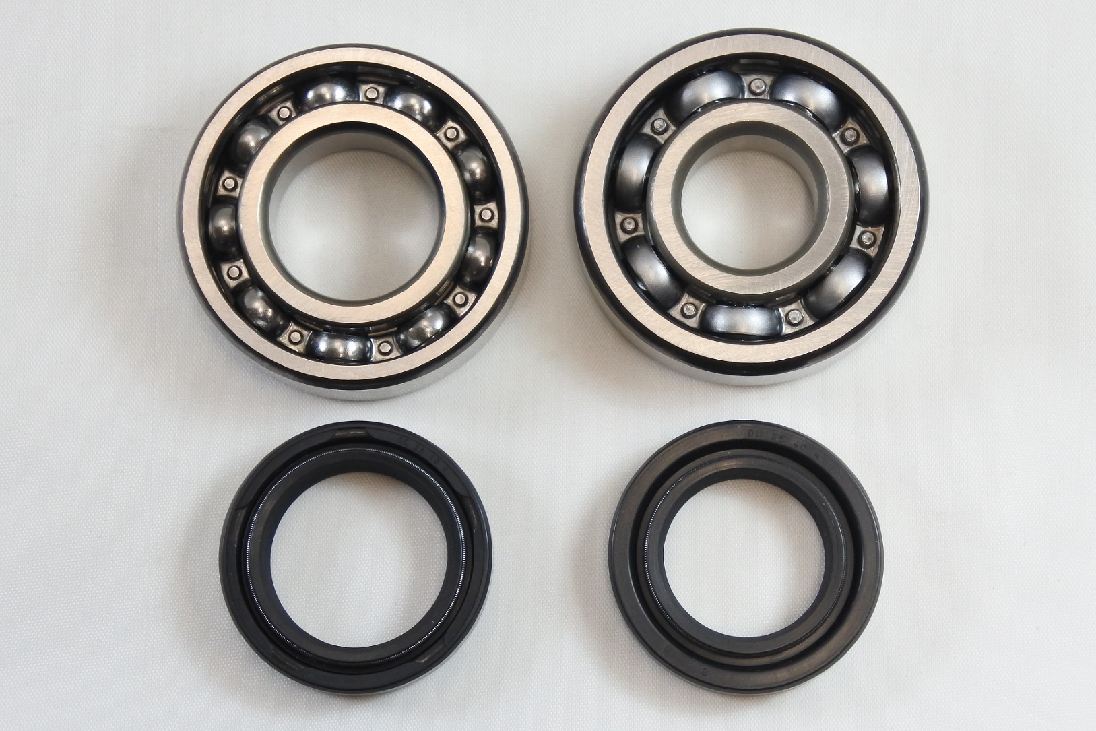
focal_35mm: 81
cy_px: 366
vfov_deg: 16.9
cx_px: 548
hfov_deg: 25.1
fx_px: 2466
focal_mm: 30
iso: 640
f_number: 5.6
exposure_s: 1/125
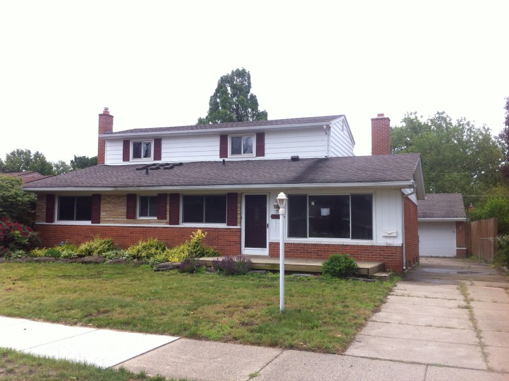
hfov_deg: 52.7
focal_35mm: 35
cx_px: 254
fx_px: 514
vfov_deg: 40.6
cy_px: 190
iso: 80
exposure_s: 1/642
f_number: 2.8
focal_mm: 3.85
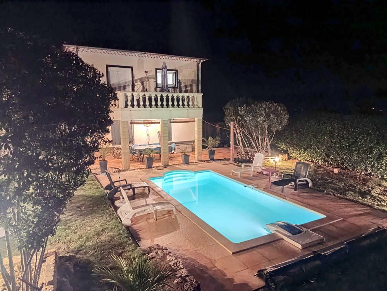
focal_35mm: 23
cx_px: 194
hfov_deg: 73.8
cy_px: 146
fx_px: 258
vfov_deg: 59.0
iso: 5000
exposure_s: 1/25
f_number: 1.6
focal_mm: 6.14
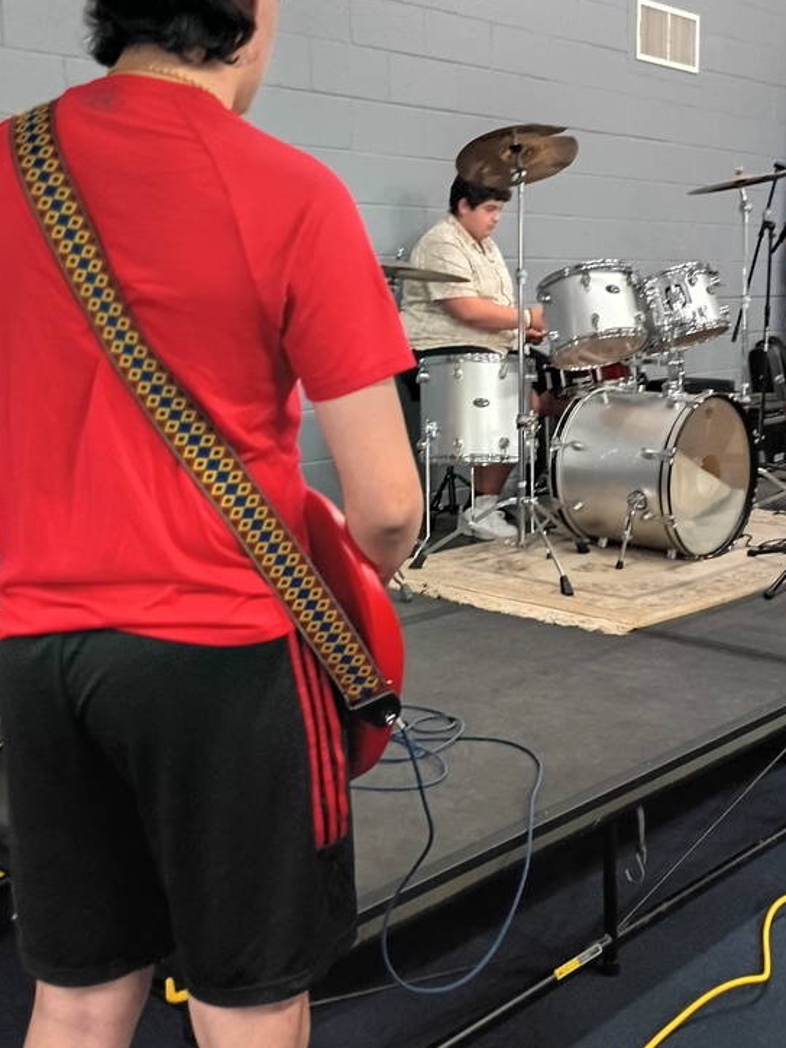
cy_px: 433
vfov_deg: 45.6
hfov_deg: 34.8
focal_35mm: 41
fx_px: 1241
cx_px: 523
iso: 1574
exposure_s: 1/24
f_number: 1.8
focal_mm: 4.27
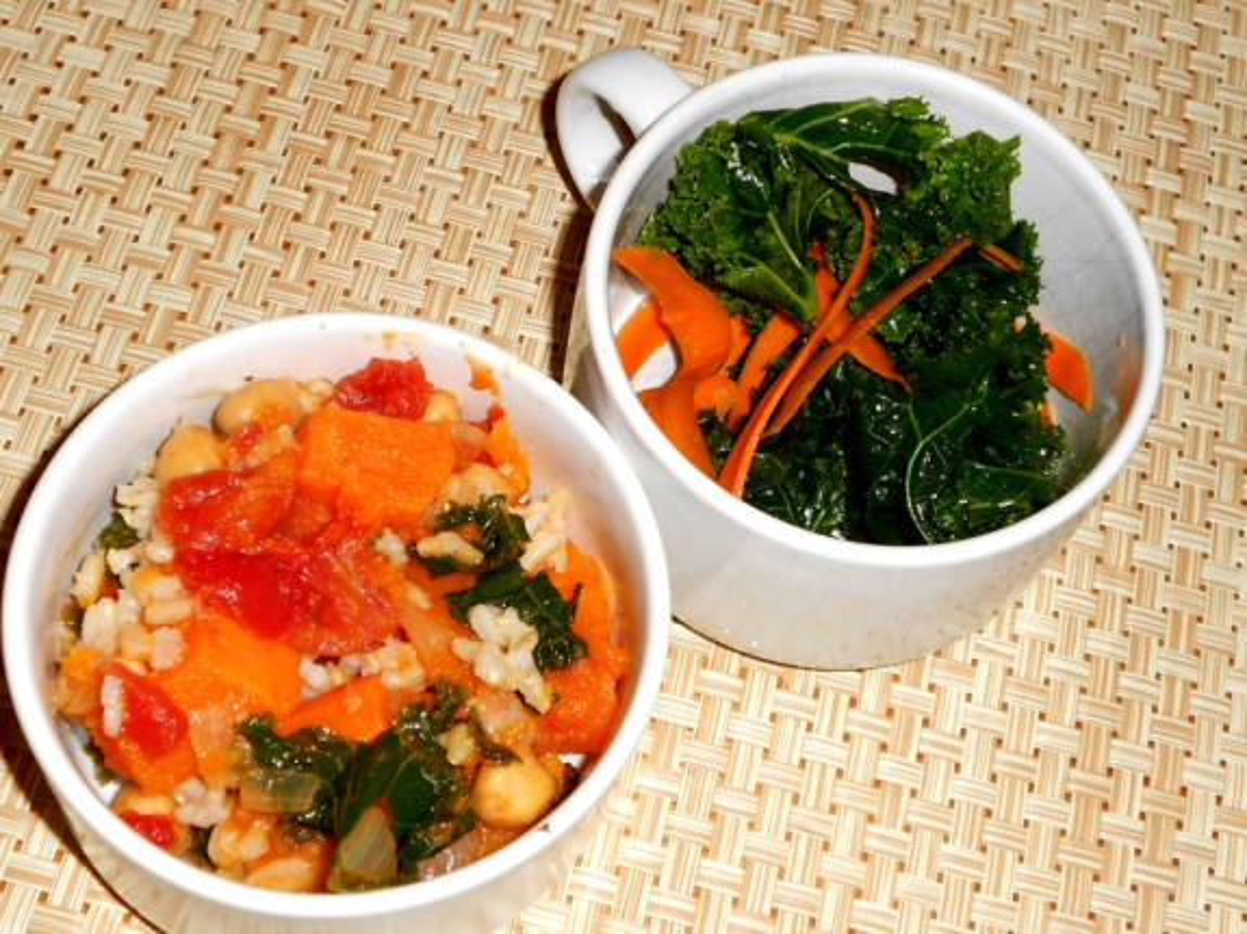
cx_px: 624
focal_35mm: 37
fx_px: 1333
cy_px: 467
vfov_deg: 38.7
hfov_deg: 50.1
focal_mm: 6.7
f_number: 3.9
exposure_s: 1/30
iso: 80
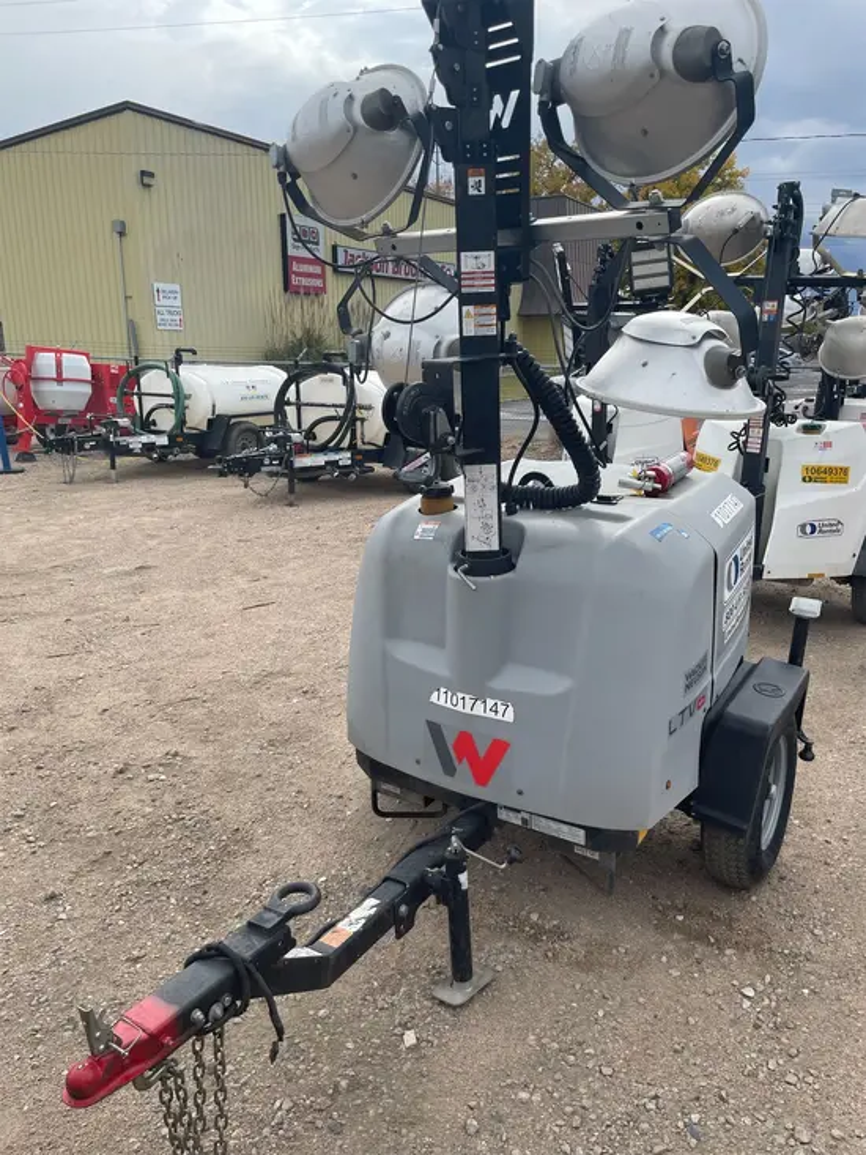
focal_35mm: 26
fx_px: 867
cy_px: 578
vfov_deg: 67.3
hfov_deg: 53.1
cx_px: 433
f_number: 1.6
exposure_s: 1/1825
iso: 32
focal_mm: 4.2
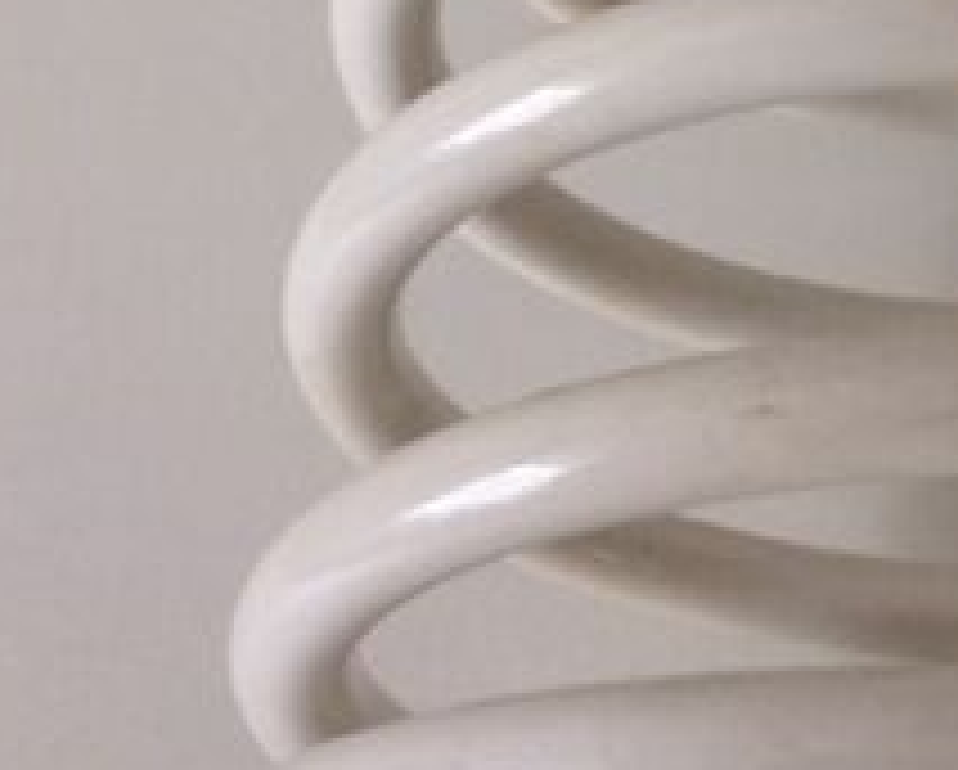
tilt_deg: -52.2
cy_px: -50
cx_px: 882
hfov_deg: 21.9
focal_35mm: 85
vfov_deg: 17.6
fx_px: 2413
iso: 125
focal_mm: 4.15
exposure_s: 1/33
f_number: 2.2
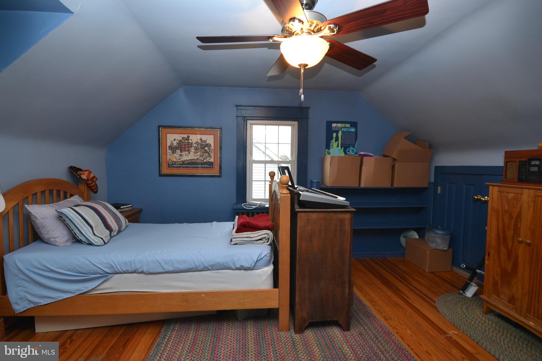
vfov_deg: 72.0
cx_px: 271
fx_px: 248
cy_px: 180
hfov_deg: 95.0
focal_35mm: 16
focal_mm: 11
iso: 400
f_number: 7.1
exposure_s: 1/13
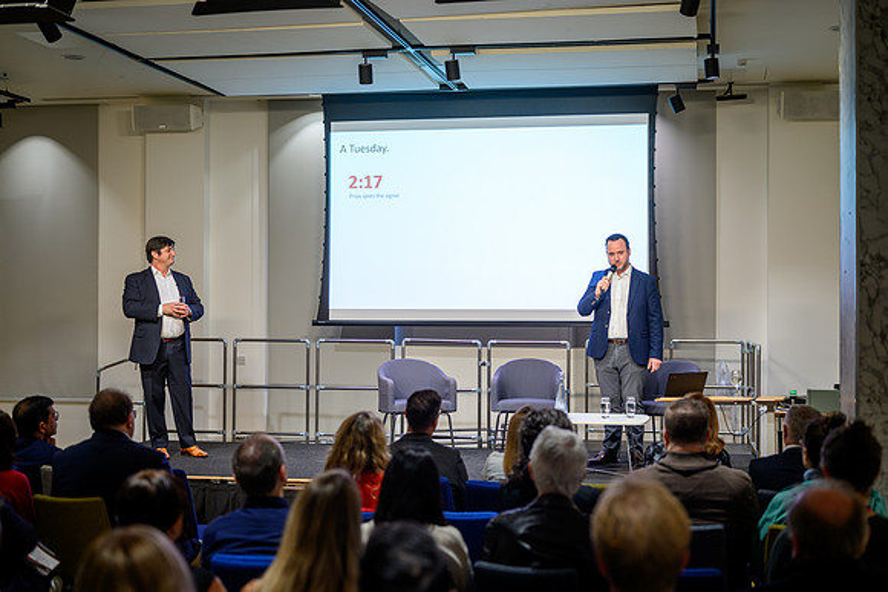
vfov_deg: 26.7
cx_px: 444
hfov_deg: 39.2
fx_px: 1247
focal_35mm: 51
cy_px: 296
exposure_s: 1/200
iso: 250
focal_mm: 50
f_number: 2.2
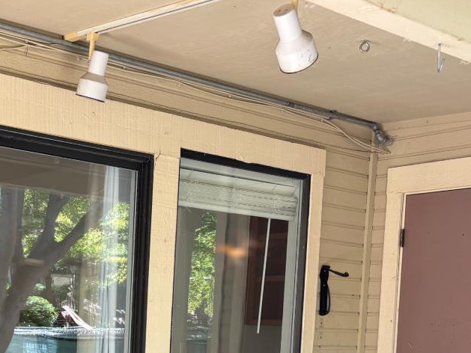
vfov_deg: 22.3
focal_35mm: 62
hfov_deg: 30.4
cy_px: 389
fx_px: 844
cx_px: 90
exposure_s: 1/121
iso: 80
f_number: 1.6
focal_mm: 5.96
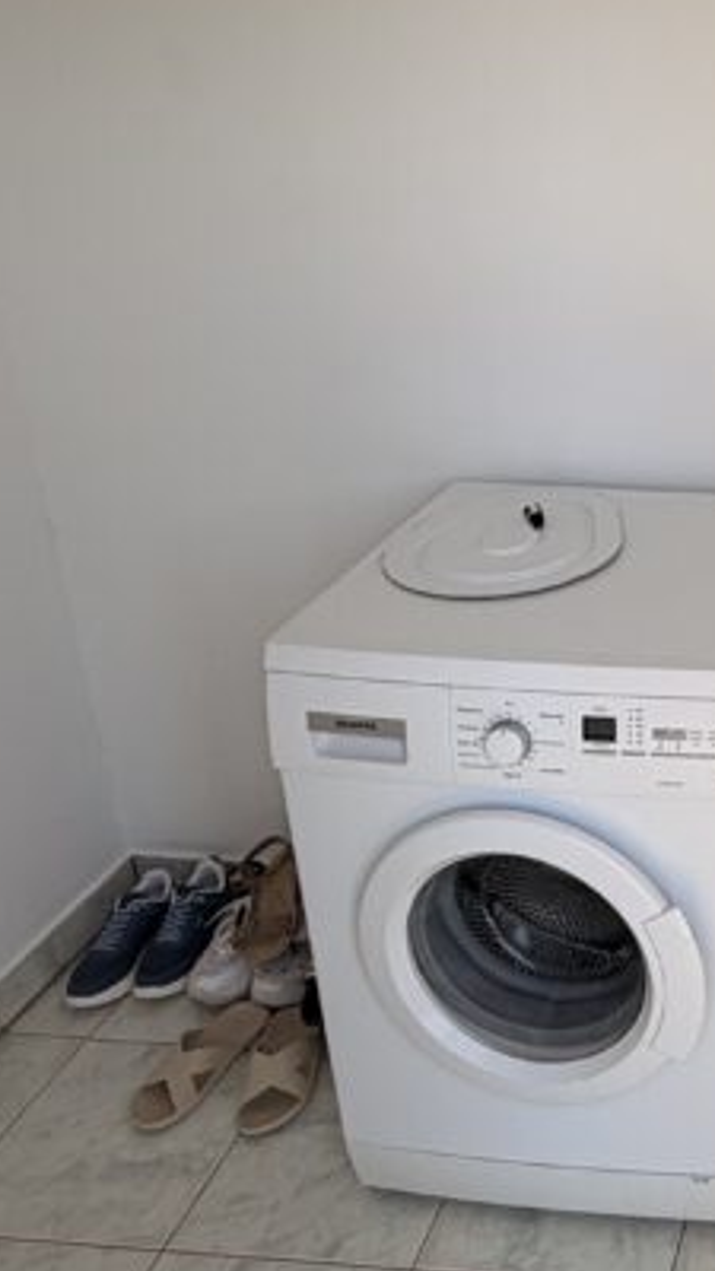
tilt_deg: -20.4
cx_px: 915
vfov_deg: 51.0
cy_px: 467
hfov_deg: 26.2
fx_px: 1314
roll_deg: -0.8
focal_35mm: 39
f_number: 2.2
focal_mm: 2.22
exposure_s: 1/289
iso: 50
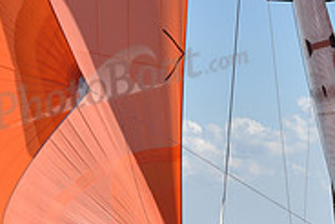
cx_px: 344
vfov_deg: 6.2
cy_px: 152
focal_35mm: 221
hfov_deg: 9.2
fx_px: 2058
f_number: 9
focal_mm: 70
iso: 320
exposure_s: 1/1250
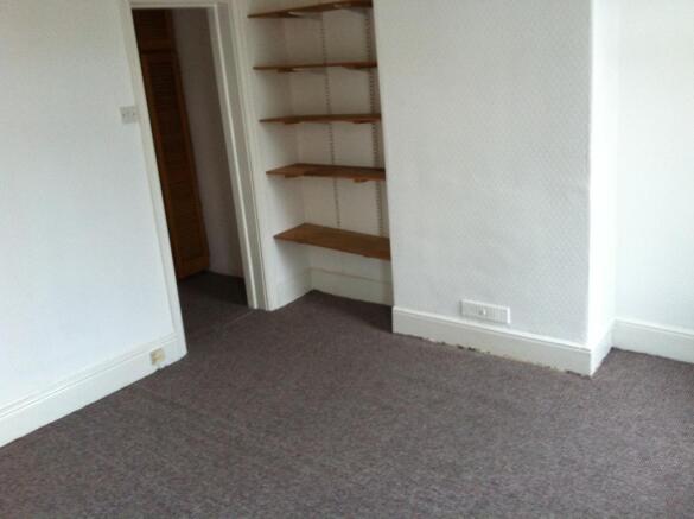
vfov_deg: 40.6
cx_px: 347
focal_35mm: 35
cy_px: 260
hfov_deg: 52.7
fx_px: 701
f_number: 2.8
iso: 160
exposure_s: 1/15
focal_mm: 3.85
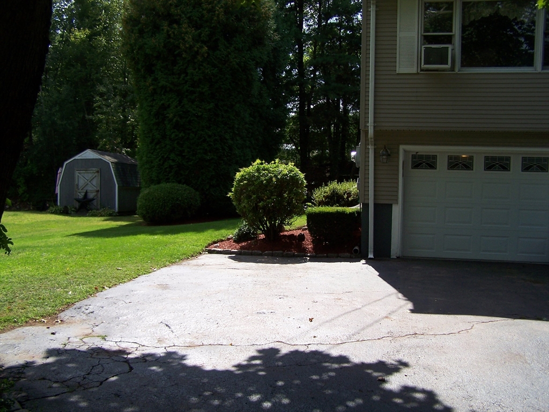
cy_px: 206
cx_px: 274
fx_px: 603
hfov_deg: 49.0
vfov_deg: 37.7
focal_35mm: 38
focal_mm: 6.3
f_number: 2.8
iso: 80
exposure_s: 1/1000
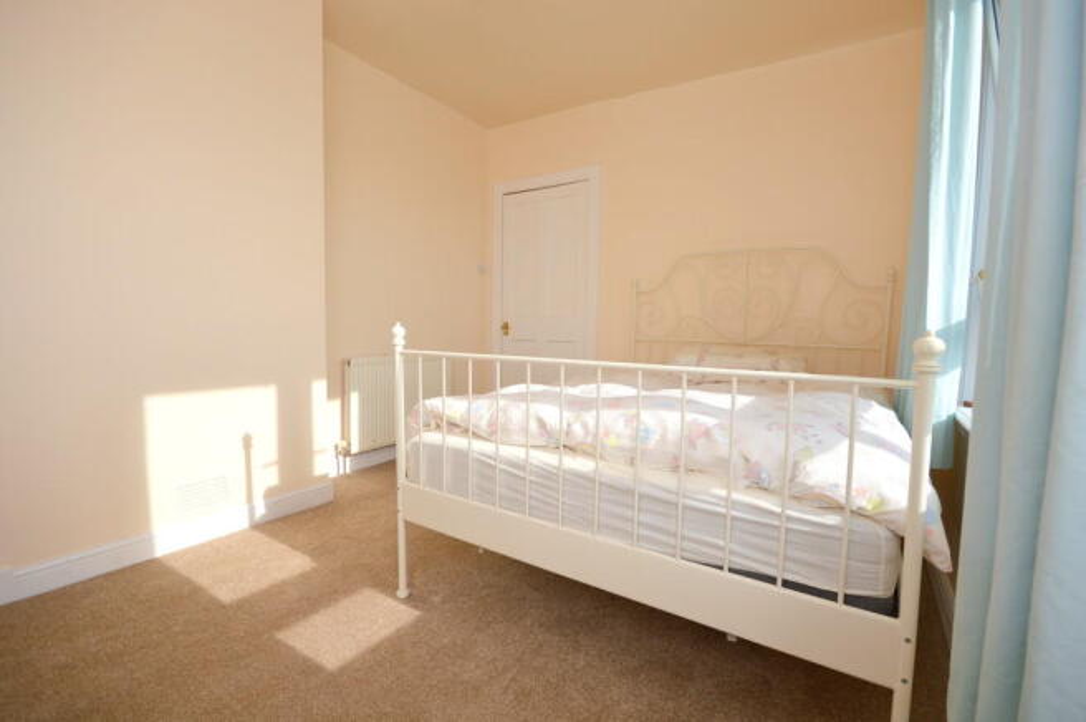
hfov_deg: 100.4
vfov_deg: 77.2
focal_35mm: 15
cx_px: 543
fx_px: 452
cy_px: 361
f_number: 7.1
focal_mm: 10
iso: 100
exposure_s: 1/200
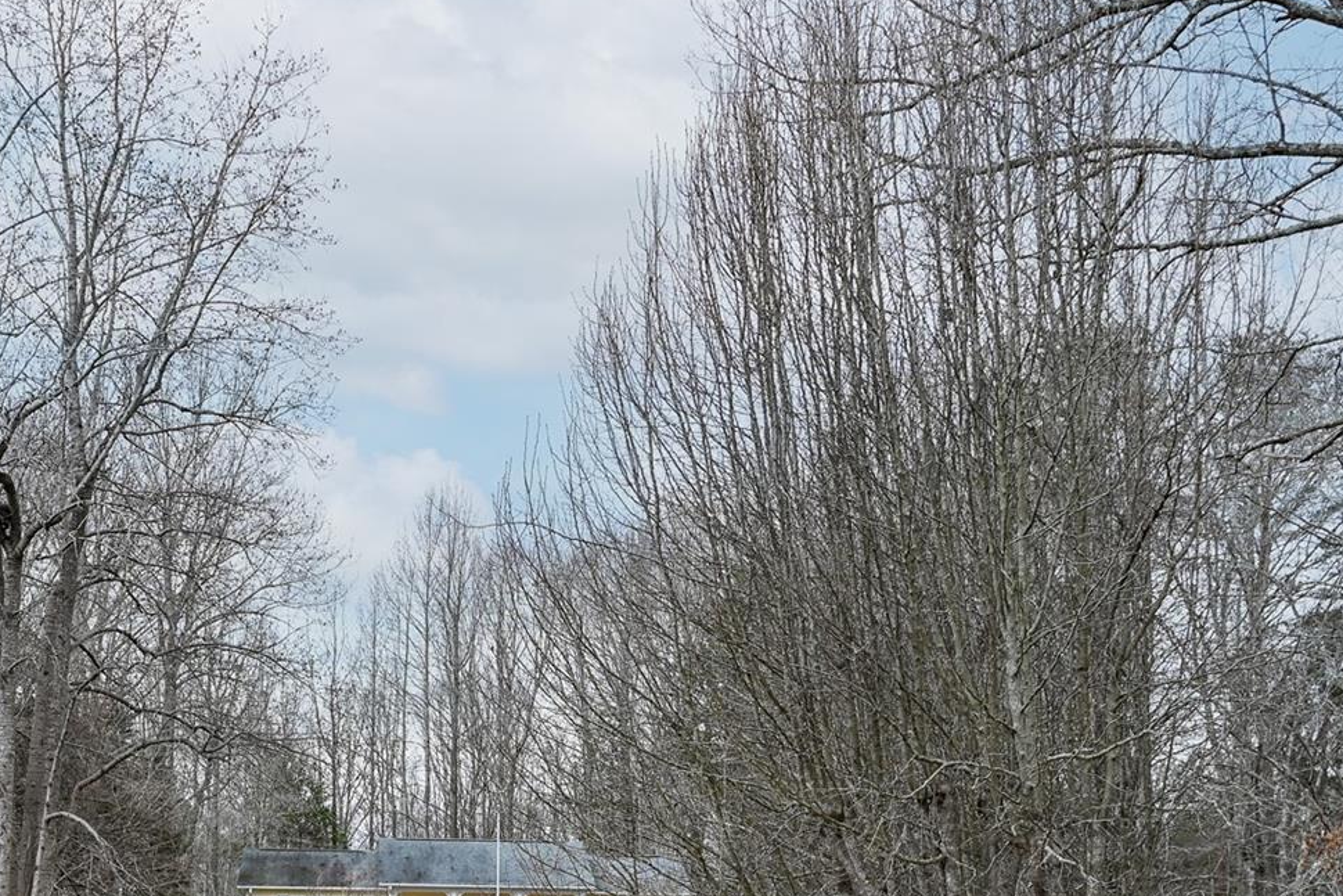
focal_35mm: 58
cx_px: 413
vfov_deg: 22.6
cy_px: 863
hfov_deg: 34.0
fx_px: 2166
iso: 200
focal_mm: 27.5
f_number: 5.6
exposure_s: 1/250
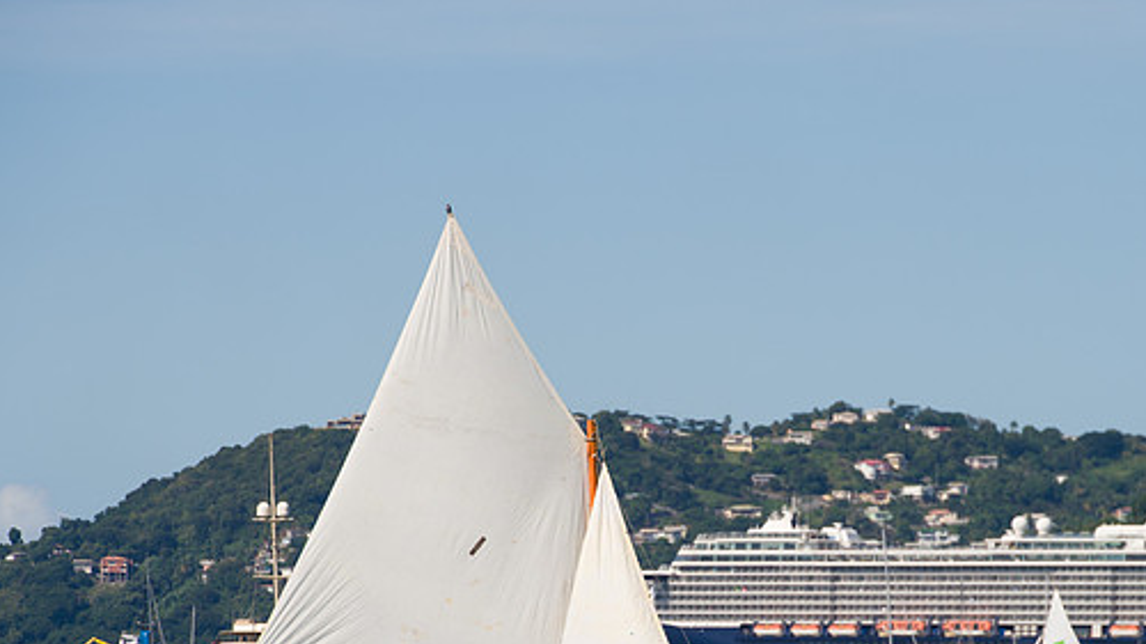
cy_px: 628
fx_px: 11211
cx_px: 664
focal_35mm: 369
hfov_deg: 5.9
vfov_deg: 3.3
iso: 100
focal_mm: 200
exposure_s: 1/1600
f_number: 8
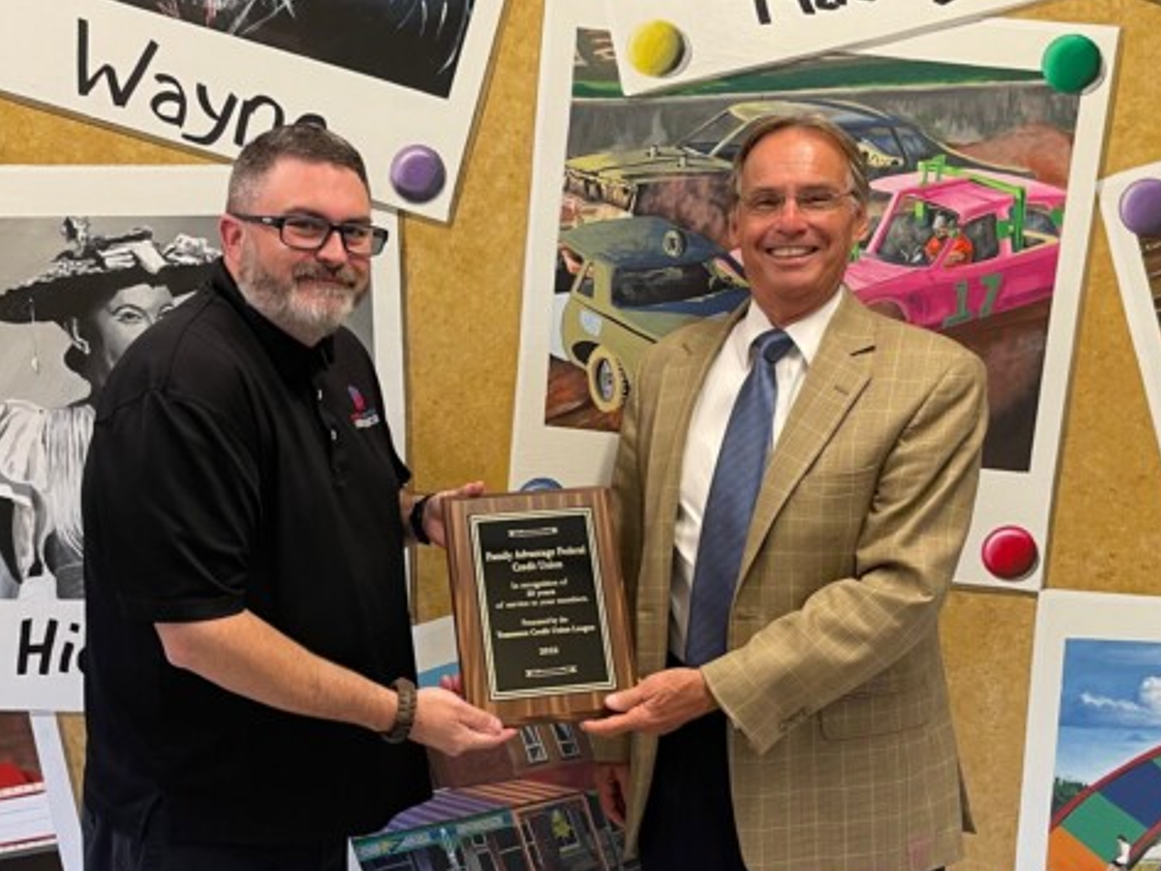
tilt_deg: -8.4
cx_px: 506
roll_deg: -0.2
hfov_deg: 42.8
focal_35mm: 44
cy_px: 459
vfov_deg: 32.9
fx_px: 1476
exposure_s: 1/99
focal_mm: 5.1
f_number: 1.6
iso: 125
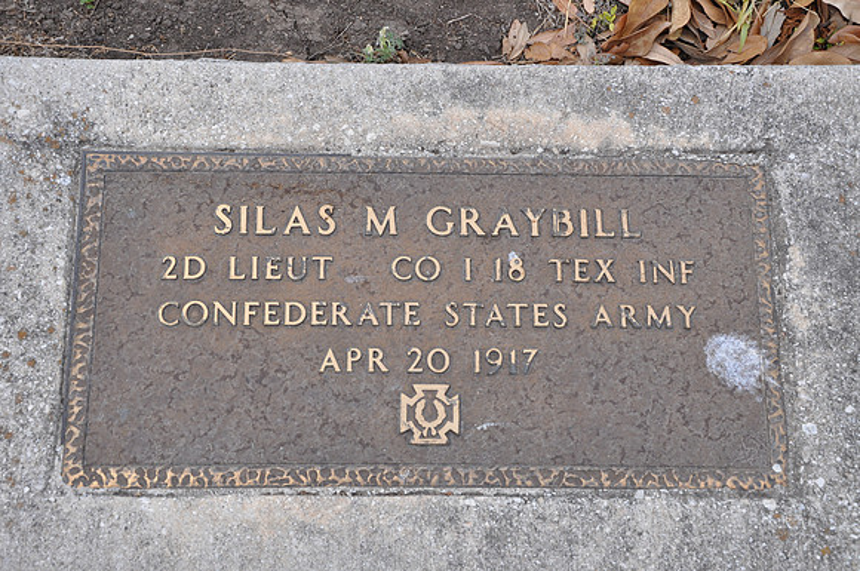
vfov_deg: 22.6
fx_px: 1431
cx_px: 430
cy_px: 286
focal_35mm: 60
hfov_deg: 33.4
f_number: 8
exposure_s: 1/250
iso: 200
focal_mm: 40
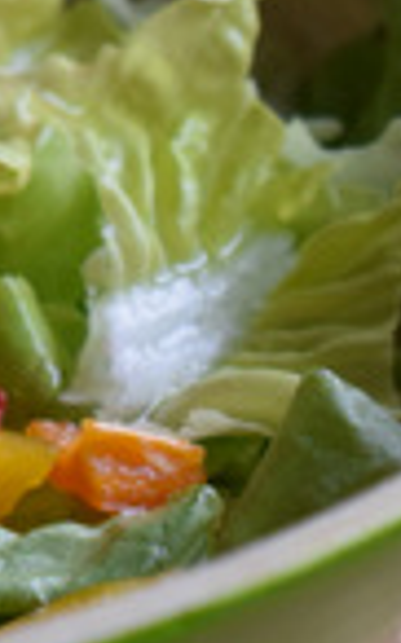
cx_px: -313
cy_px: 220
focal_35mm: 289
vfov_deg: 7.3
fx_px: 5059
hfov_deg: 4.5
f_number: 5.6
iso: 1000
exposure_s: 1/60
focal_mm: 55
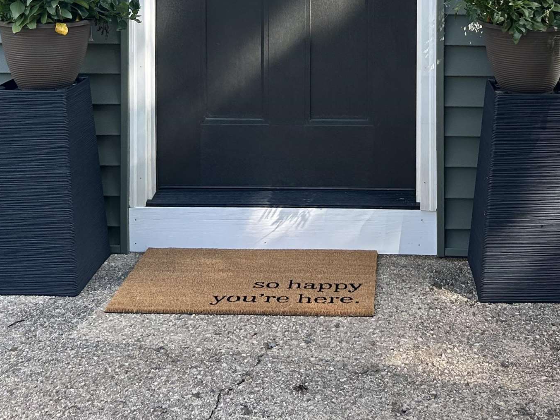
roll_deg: +0.2
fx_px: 954
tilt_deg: -3.3
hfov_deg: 32.4
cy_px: -48
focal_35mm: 59
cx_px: 375
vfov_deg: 23.2
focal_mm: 5.7
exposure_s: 1/1048
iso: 50
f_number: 1.5
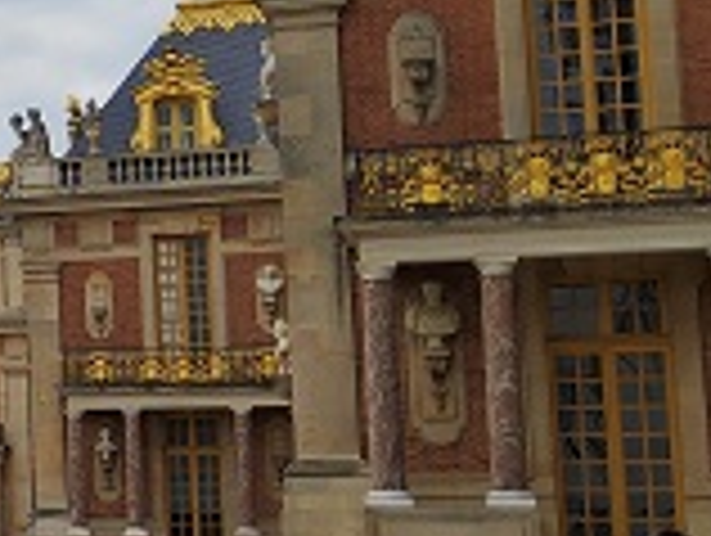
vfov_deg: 14.5
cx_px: -585
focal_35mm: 102
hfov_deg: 16.1
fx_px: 2098
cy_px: 241
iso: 50
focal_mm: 3.08
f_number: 2
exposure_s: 1/929
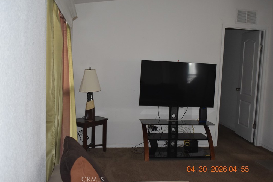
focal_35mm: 40
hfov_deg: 48.5
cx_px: 135
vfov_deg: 33.4
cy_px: 90
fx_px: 303
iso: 1400
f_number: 4
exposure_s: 1/125
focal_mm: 26
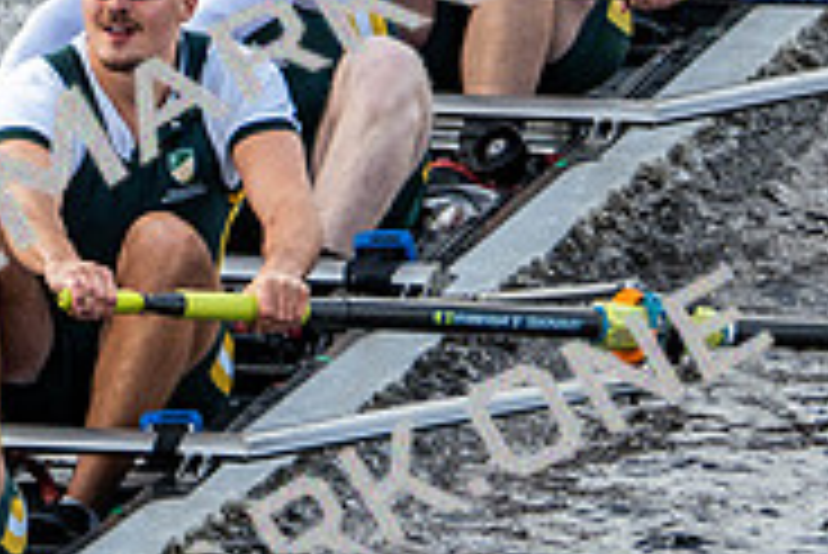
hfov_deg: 1.1
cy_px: -218
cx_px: 598
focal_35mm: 1891
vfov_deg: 0.7
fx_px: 43526
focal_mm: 600
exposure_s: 1/1250
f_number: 6.3
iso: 1000
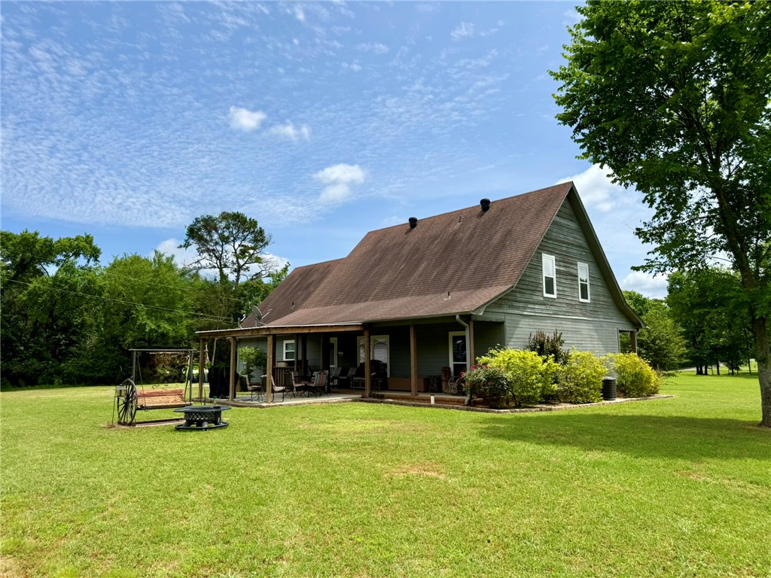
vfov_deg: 56.8
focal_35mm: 24
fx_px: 535
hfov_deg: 71.6
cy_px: 289
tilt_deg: +9.2
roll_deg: +0.6
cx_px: 386
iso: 80
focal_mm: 6.76
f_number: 1.78
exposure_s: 1/6173
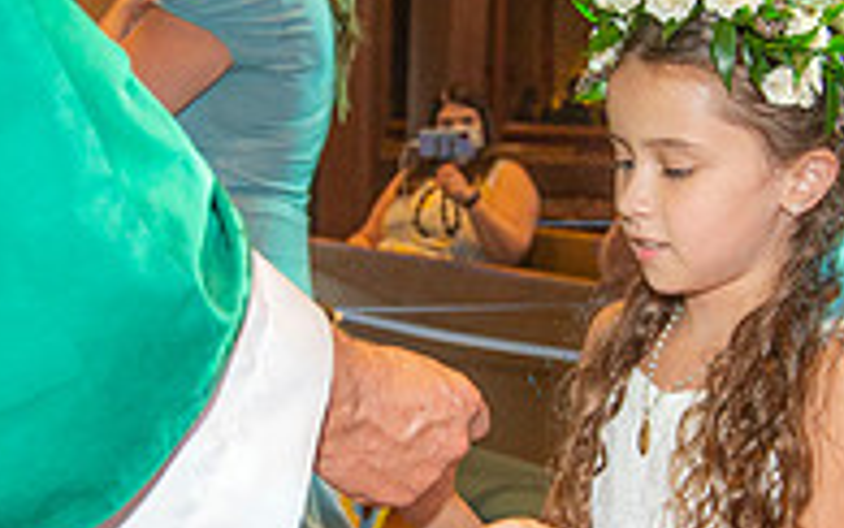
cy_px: 312
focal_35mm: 91
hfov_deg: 22.8
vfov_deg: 14.4
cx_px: 459
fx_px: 2094
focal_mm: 30
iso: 1600
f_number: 5
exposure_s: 1/200
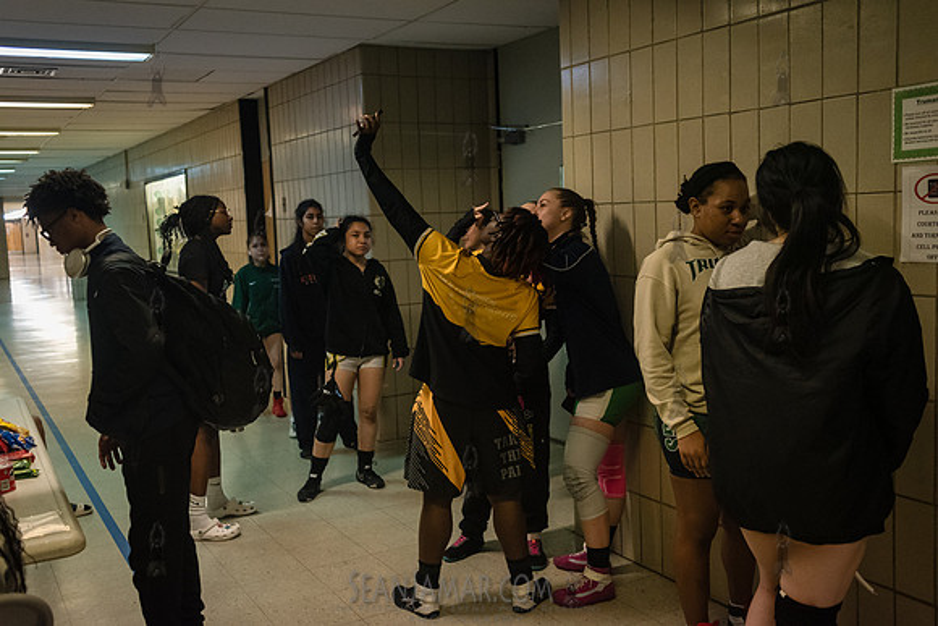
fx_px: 912
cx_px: 469
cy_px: 313
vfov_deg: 37.9
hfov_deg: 54.4
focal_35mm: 35
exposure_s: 1/320
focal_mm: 35
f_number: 3.2
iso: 5000
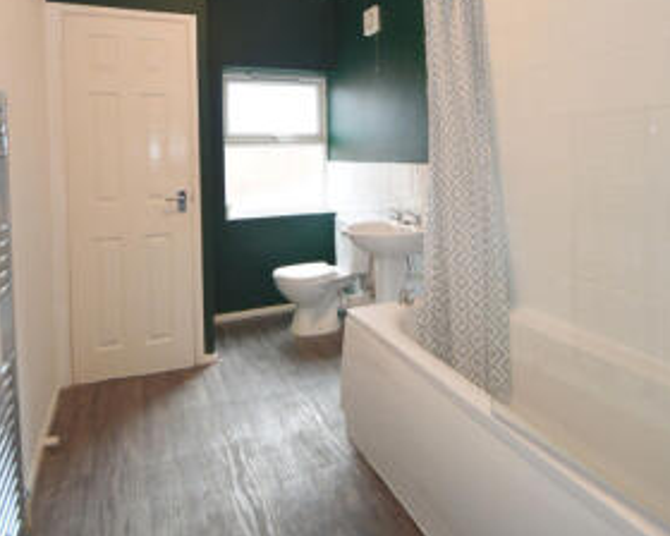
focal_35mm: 22
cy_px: 162
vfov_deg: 61.0
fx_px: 436
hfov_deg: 75.0
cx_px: 341
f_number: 4
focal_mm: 10
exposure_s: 1/60
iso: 400
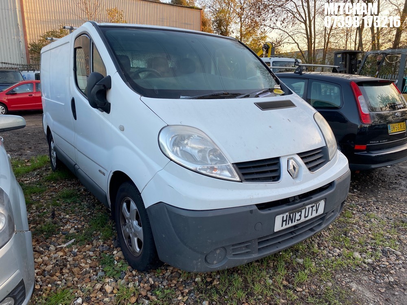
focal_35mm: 26
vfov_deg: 53.1
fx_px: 306
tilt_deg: -11.5
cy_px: 152
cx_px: 204
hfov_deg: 67.3
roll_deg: -2.0
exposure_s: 1/122
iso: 32
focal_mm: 4.25
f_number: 1.8
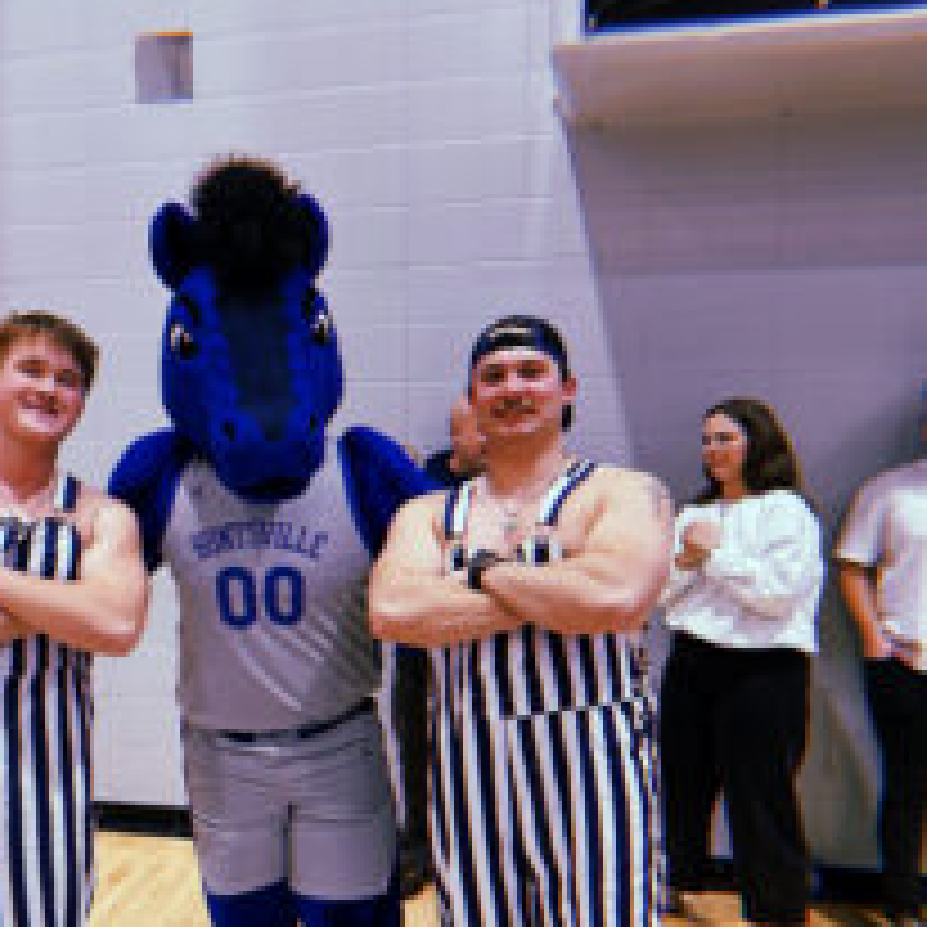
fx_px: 1091
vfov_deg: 45.7
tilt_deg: -7.2
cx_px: 333
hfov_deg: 45.6
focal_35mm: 36
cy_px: 565
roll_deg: +0.5
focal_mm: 6.76
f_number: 1.78
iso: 125
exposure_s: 1/120
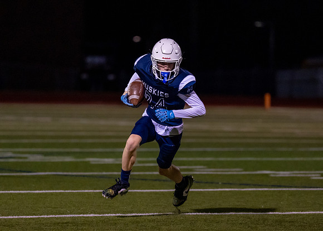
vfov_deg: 3.8
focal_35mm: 383
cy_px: 127
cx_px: 165
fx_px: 3512
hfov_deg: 5.3
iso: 5000
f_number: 2.8
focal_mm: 200
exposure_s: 1/1250
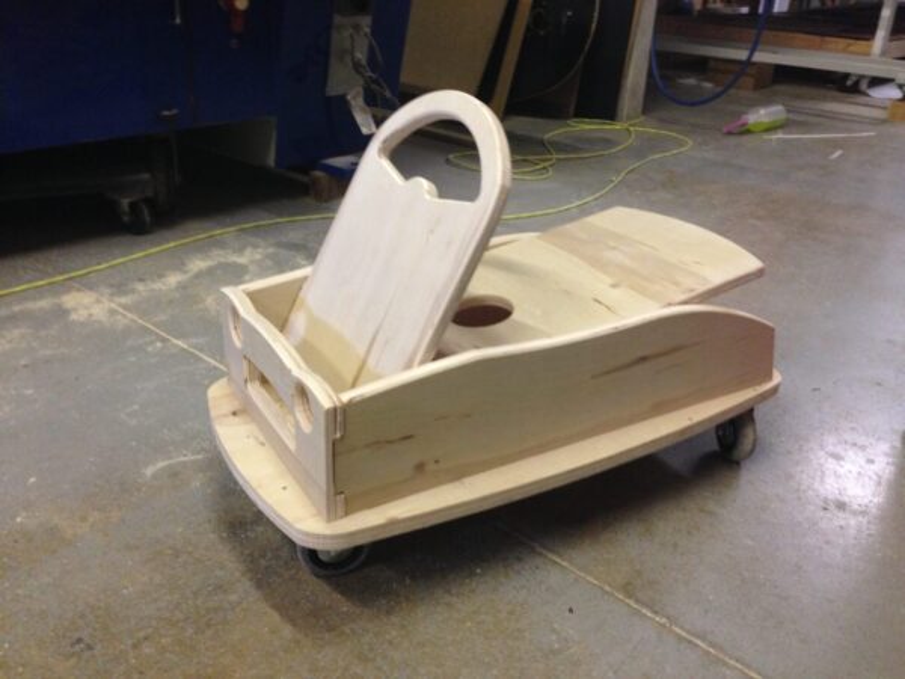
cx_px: 452
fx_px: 863
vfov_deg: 42.9
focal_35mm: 33
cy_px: 340
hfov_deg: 55.4
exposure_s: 1/20
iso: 200
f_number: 2.4
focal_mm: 4.12
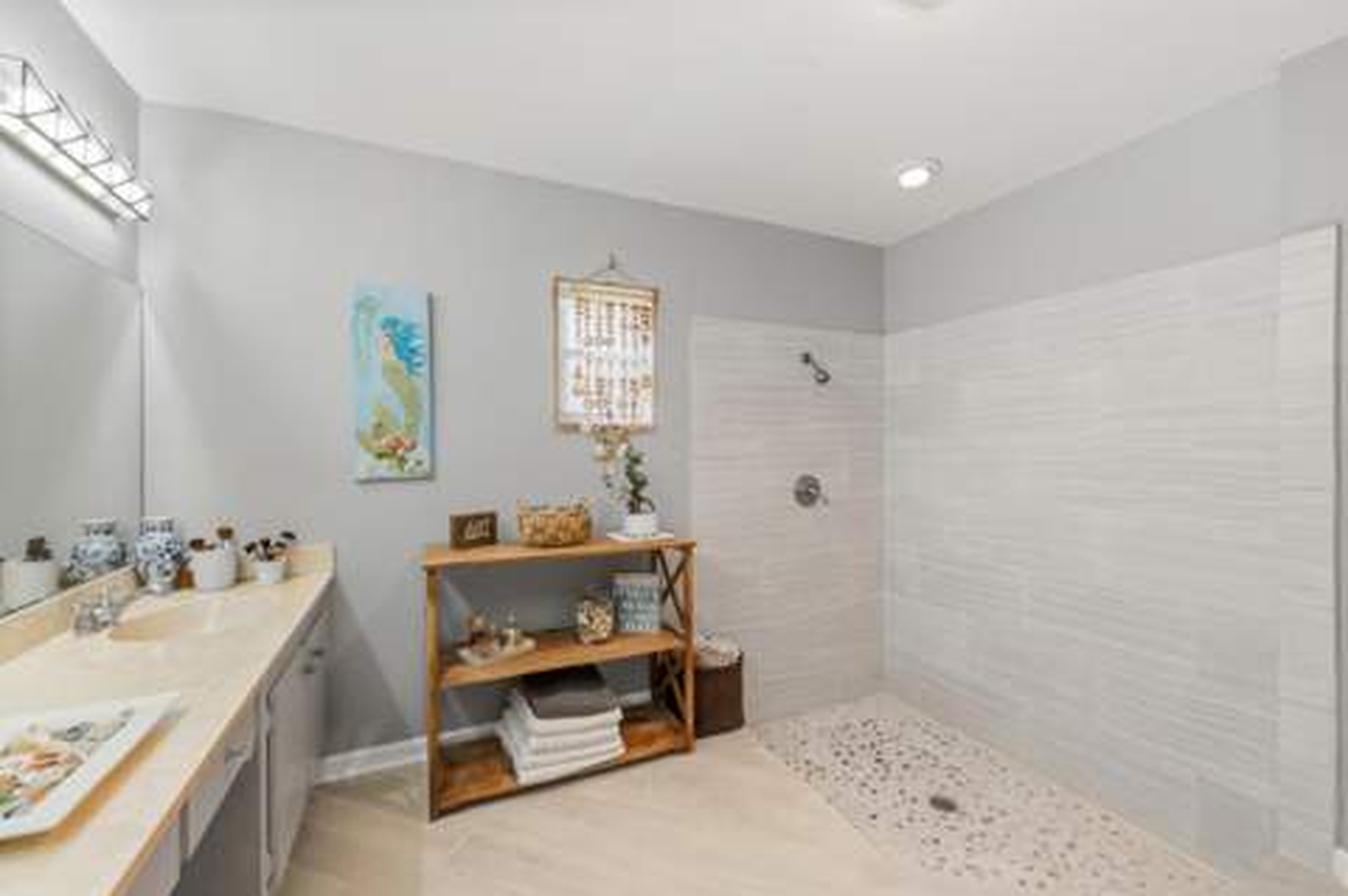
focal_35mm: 14
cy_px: 448
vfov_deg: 81.1
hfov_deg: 104.3
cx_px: 674
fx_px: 524
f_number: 9
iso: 250
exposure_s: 1
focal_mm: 14
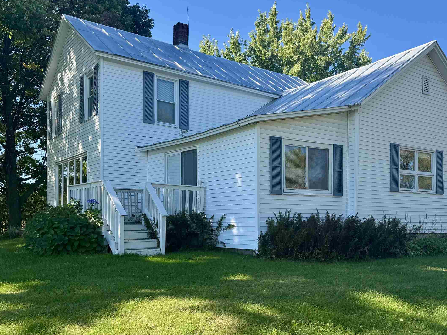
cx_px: 247
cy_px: 218
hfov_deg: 52.5
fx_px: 452
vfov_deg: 40.3
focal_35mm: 35
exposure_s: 1/1456
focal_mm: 6.76
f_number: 1.78
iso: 80
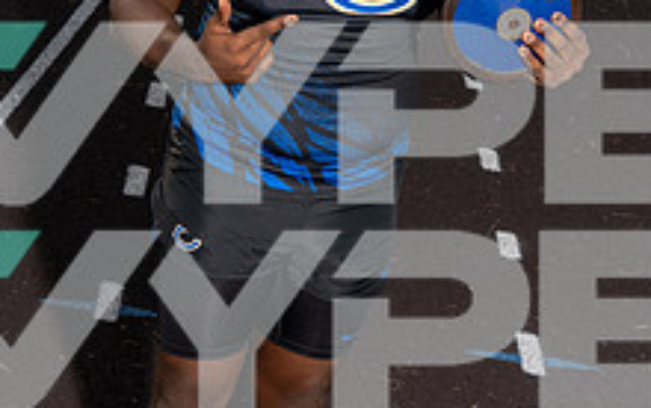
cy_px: 115
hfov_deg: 20.0
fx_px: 1847
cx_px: 305
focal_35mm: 104
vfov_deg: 12.6
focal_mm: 50
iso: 160
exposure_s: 1/250
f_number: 10
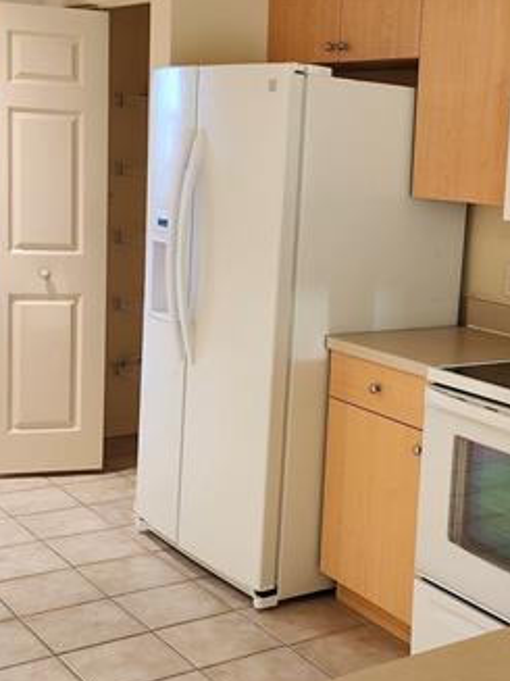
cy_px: 325
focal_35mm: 54
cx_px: 381
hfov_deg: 26.7
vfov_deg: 35.5
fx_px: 1061
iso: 400
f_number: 1.8
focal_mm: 5.54
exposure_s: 1/120
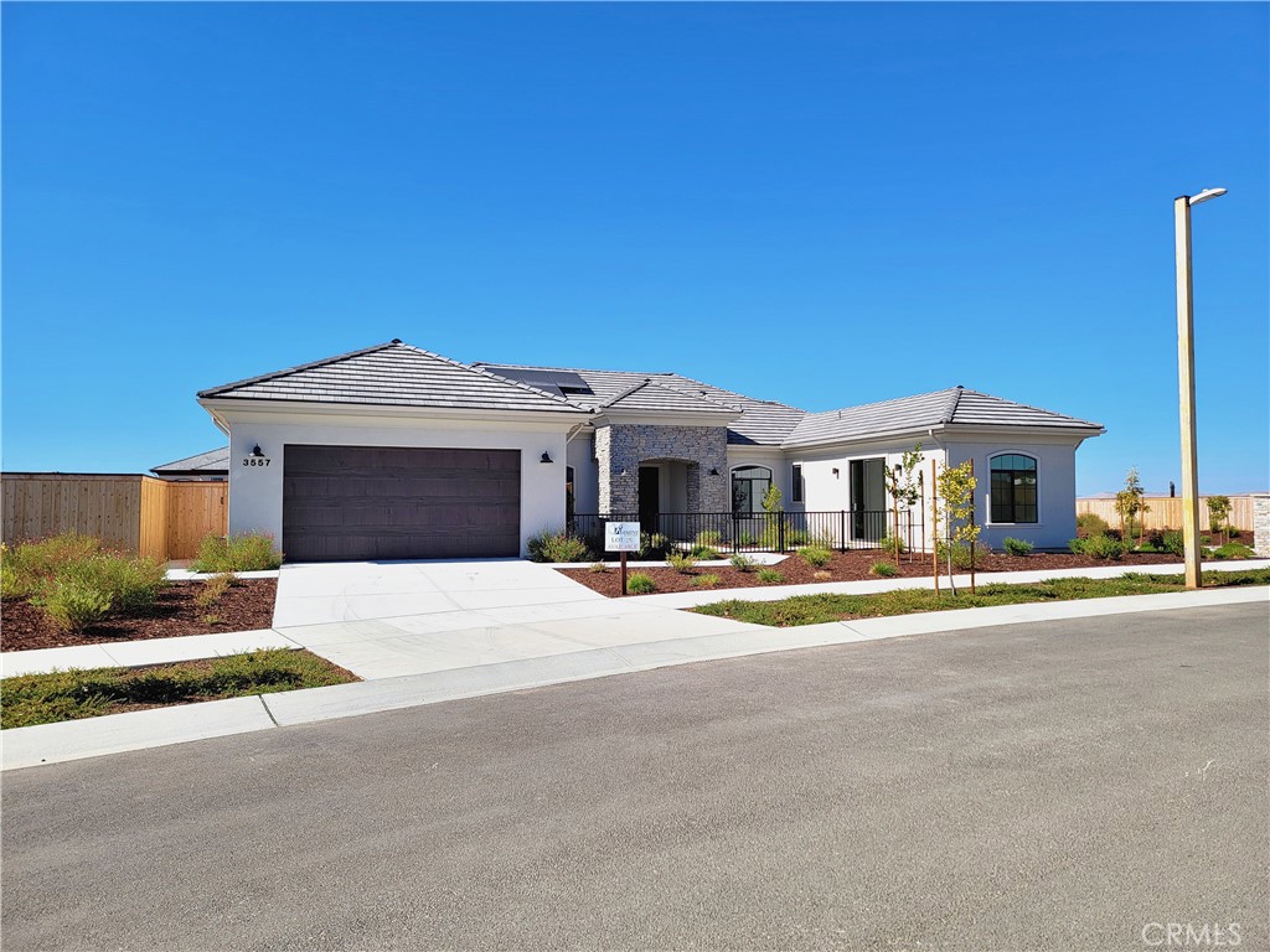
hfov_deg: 71.6
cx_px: 635
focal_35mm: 24
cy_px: 476
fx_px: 881
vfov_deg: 56.8
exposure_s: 1/1173
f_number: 1.8
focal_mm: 6.7
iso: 16
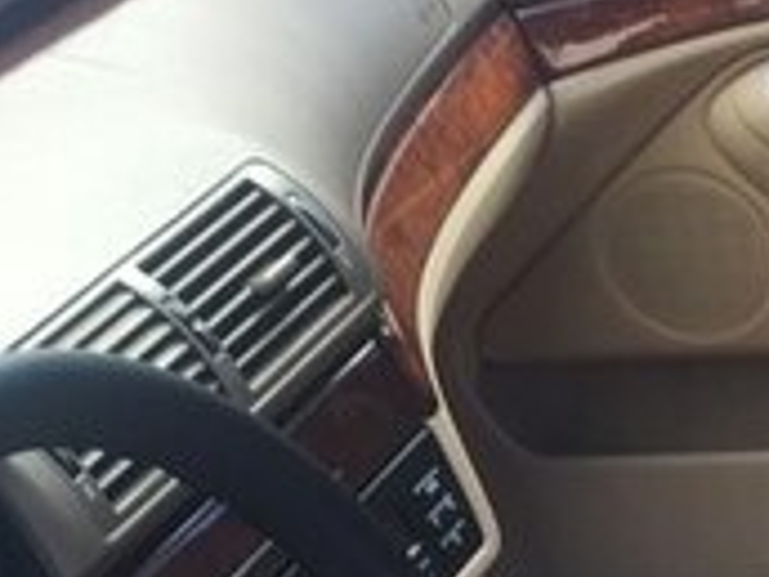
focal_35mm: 111
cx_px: 899
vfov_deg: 12.2
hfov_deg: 17.0
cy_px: 1058
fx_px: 2466
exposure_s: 1/50
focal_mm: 4.15
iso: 40
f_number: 2.2
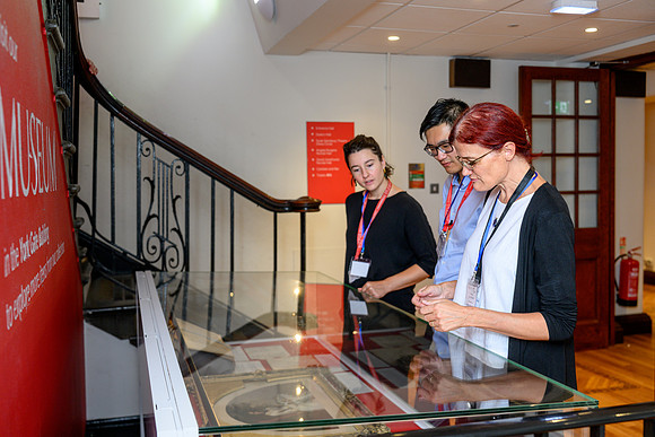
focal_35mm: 36
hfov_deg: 53.8
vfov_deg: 37.4
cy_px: 218
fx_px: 646
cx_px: 328
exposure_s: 1/60
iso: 400
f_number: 3.2
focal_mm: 35
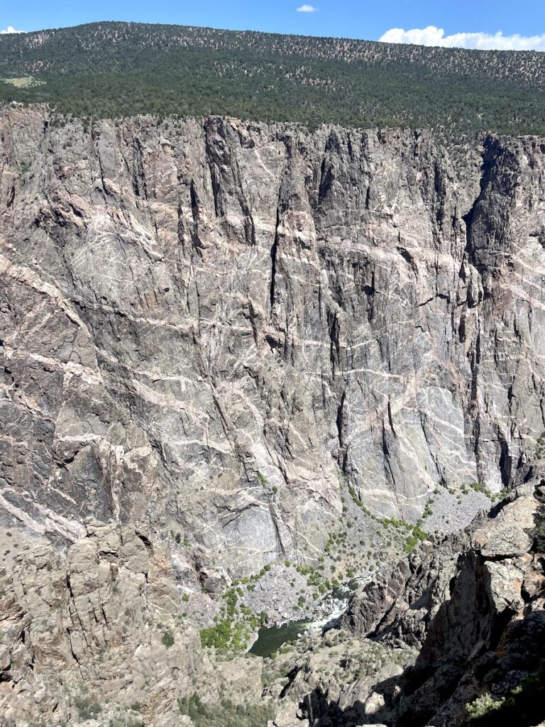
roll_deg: -1.0
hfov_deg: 53.1
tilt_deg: -24.2
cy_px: 364
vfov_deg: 67.3
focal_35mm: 26
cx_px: 272
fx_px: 546
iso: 32
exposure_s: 1/3401
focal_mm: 4.2
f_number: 1.6
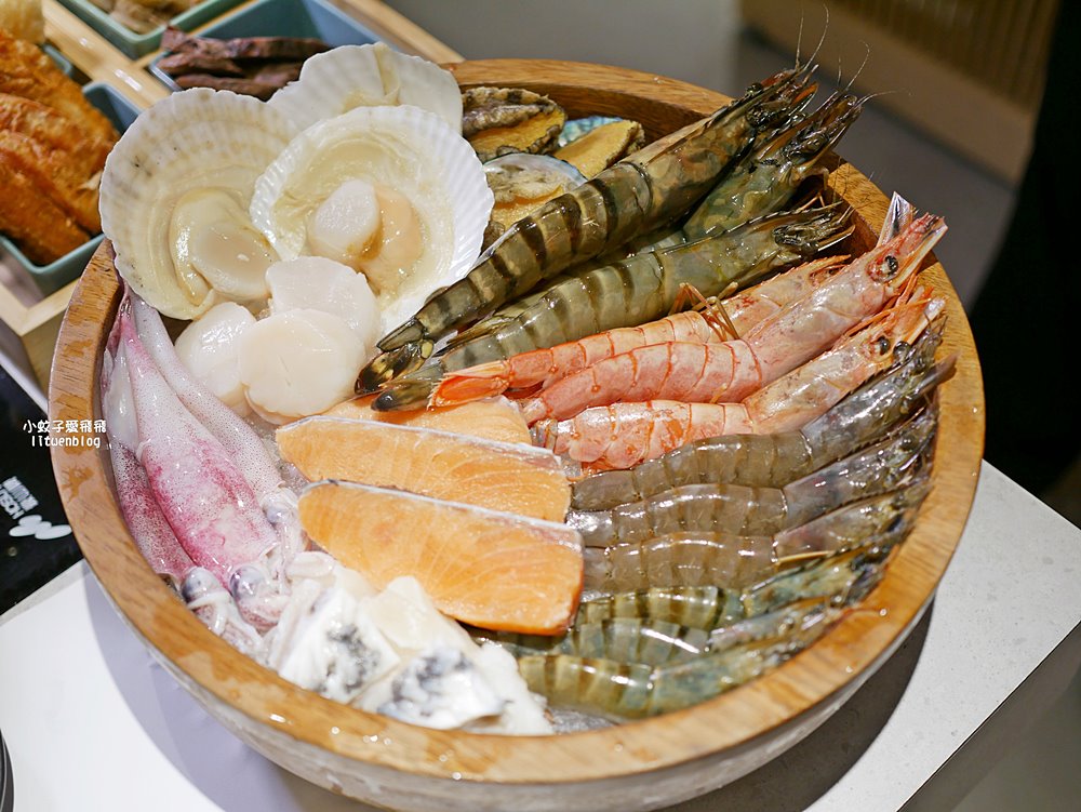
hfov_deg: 38.2
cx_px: 540
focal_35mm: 50
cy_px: 406
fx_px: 1562
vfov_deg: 29.1
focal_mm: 25
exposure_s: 1/100
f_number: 1.8
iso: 200
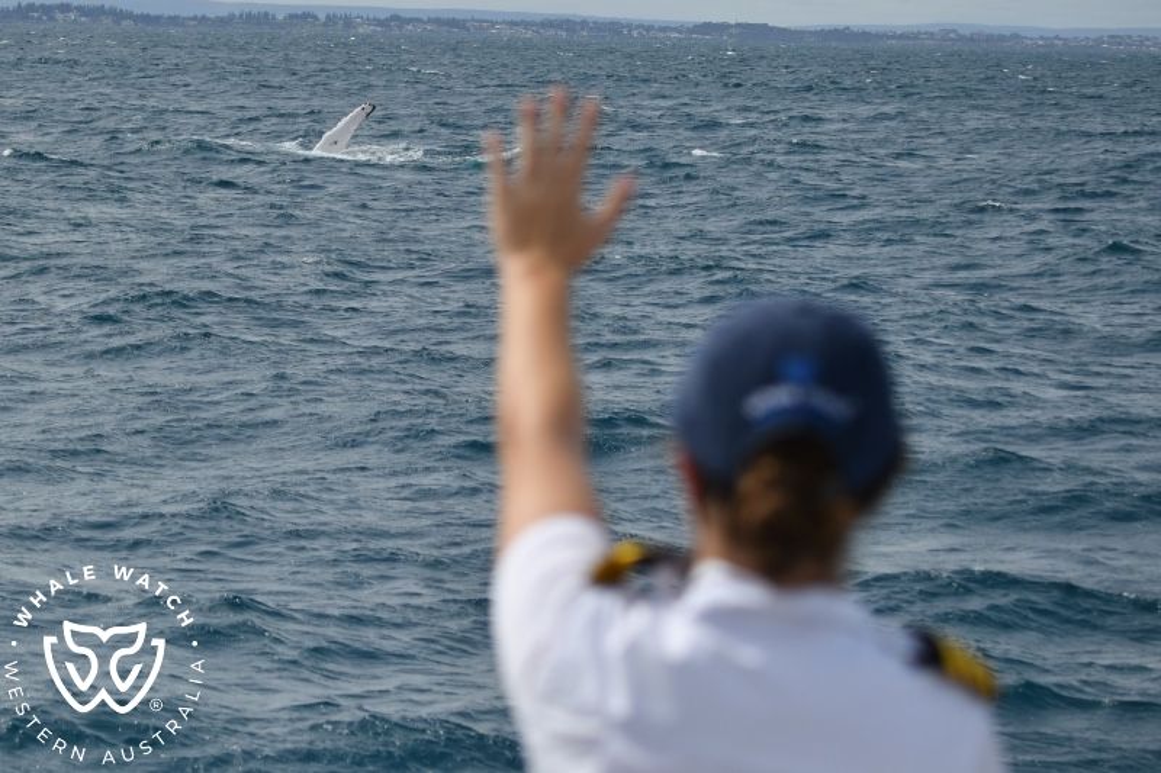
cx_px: 580
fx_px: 3160
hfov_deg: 20.8
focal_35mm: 98
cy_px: 386
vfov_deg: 14.0
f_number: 5
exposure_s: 1/8000
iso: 560
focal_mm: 98
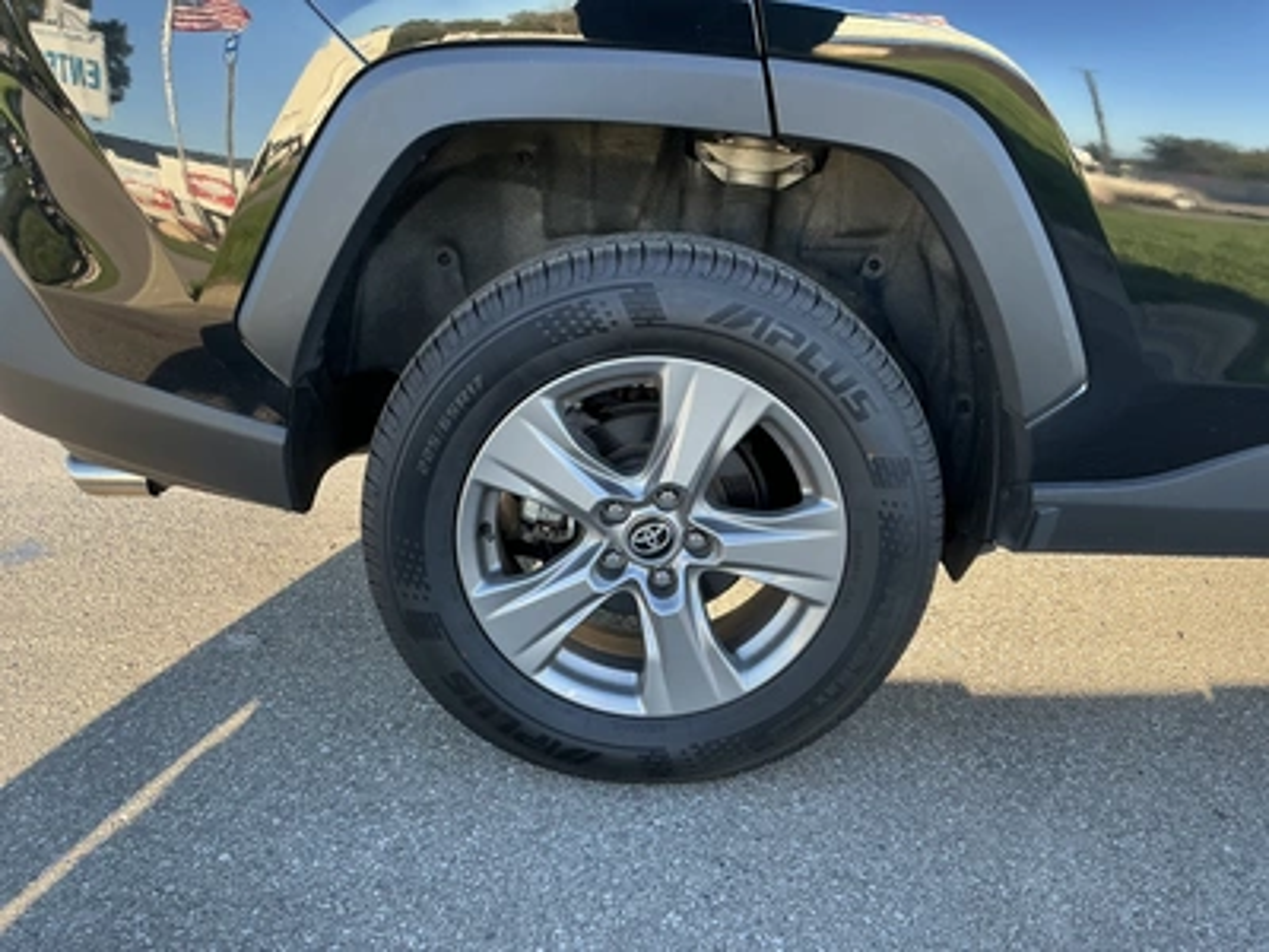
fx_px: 1026
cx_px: 634
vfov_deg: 49.7
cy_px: 476
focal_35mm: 28
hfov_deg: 63.4
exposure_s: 1/122
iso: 32
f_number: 1.8
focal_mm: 3
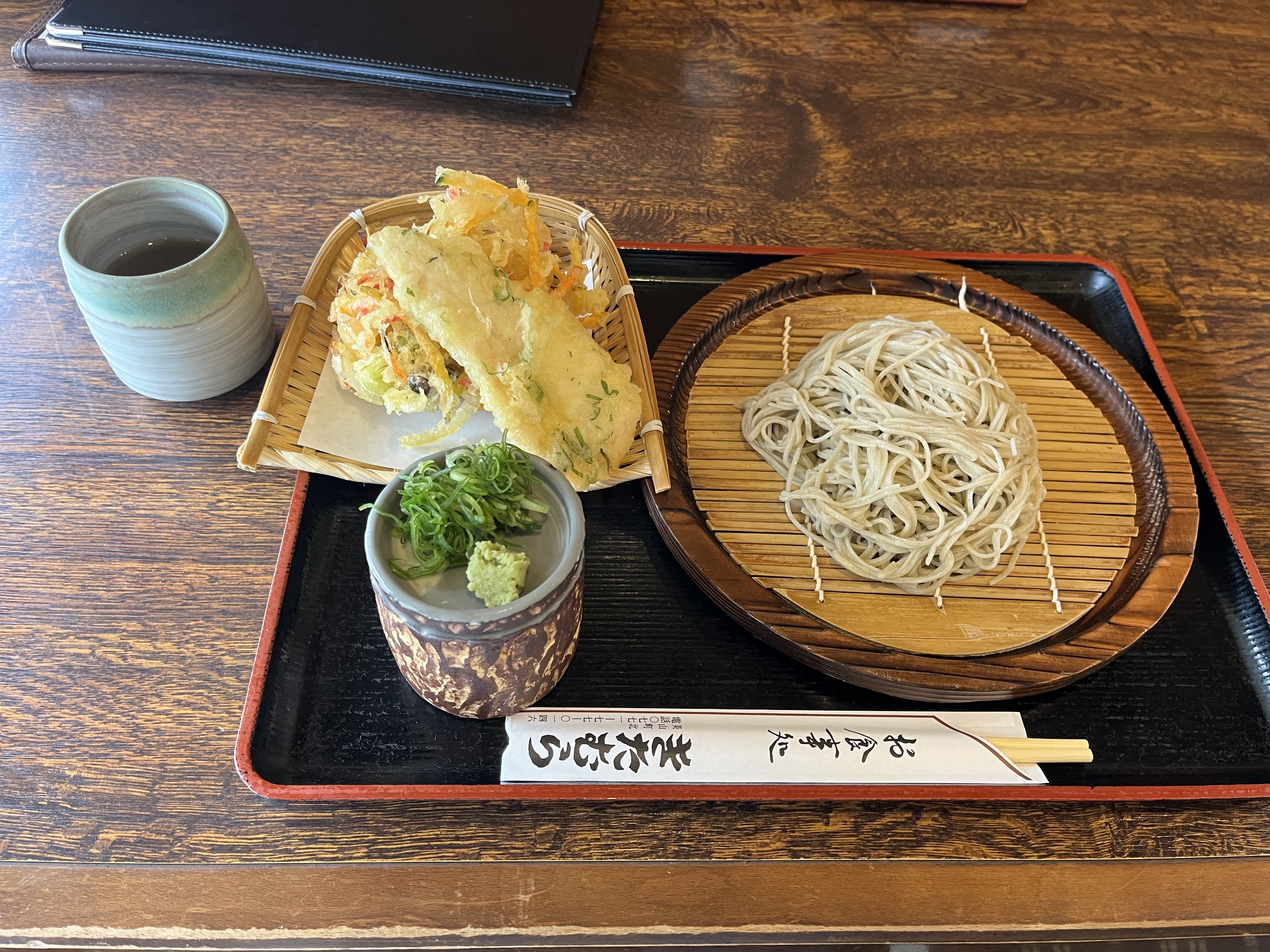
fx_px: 954
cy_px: 476
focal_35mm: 26
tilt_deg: -54.5
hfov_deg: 67.3
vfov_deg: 53.1
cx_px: 635
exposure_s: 1/60
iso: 200
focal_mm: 5.1
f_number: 1.6
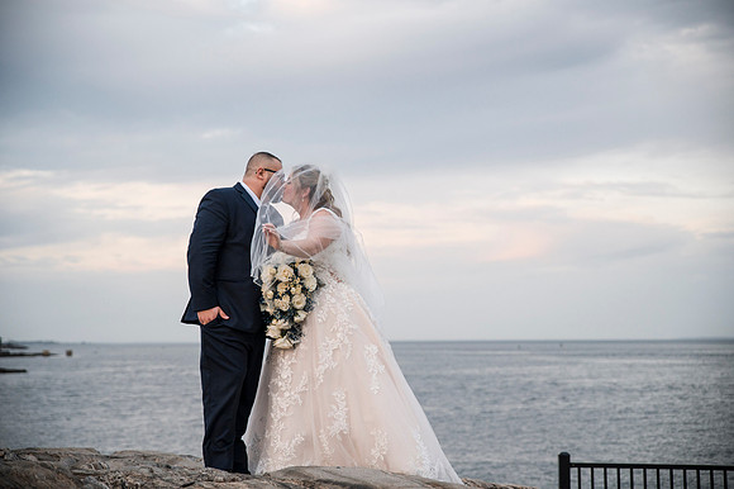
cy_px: 244
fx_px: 1275
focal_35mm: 63
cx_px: 367
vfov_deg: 21.7
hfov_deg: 32.1
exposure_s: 1/1000
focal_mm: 62
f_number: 2.8
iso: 1250
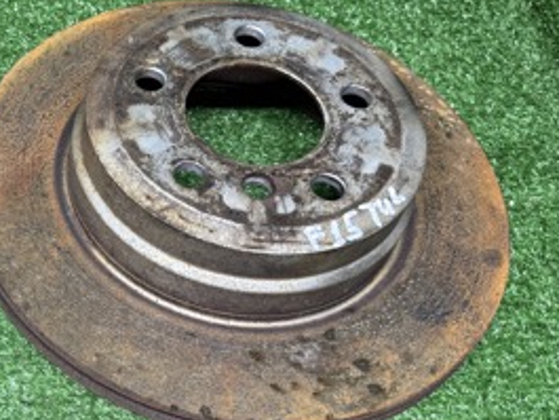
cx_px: -19
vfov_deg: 25.2
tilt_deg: -54.8
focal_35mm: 58
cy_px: 228
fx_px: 937
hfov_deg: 30.5
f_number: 1.78
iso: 160
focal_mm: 6.76
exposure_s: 1/50
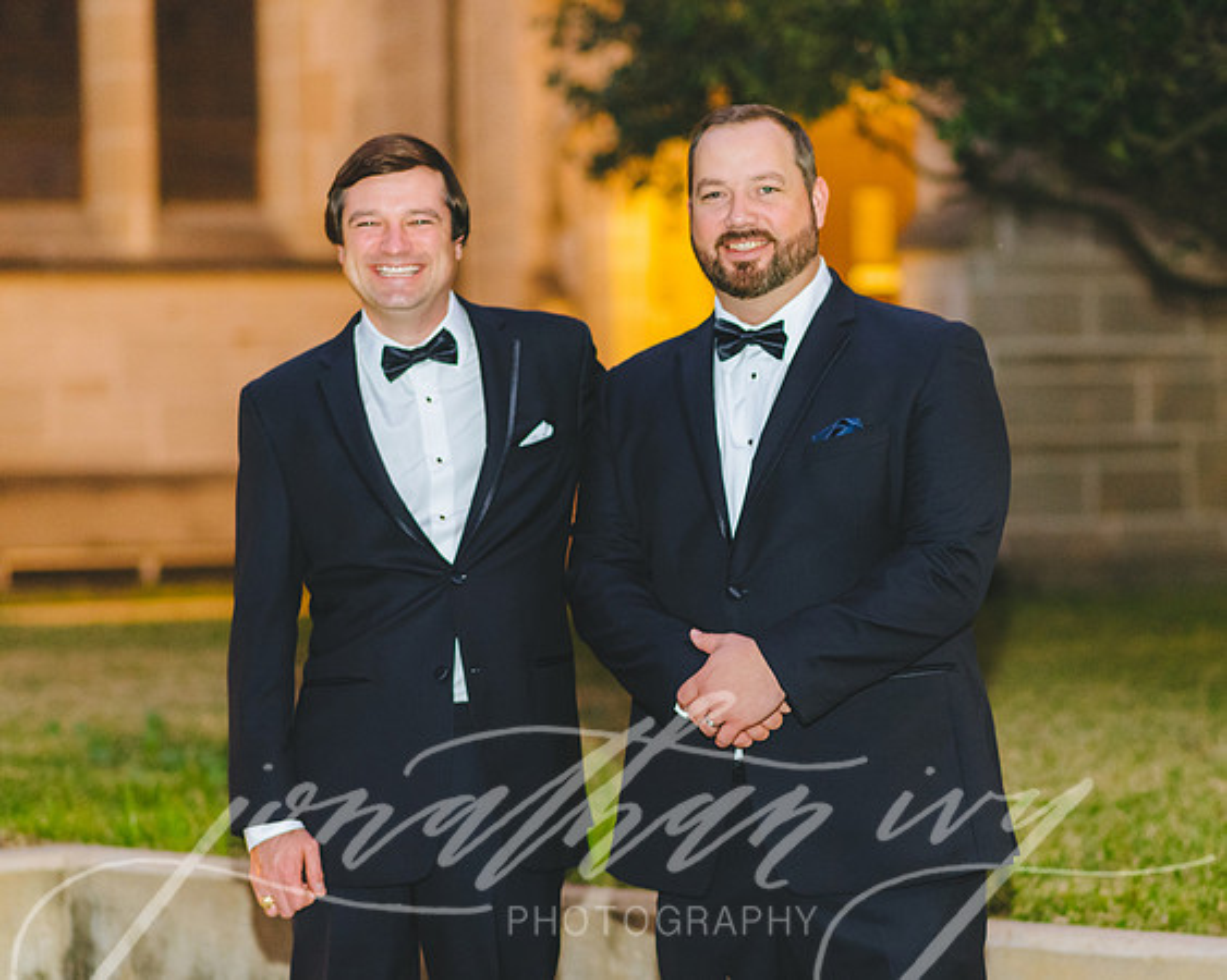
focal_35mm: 104
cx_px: 666
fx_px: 3791
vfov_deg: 14.7
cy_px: 500
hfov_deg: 18.4
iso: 2500
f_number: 2.2
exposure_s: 1/100
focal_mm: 85
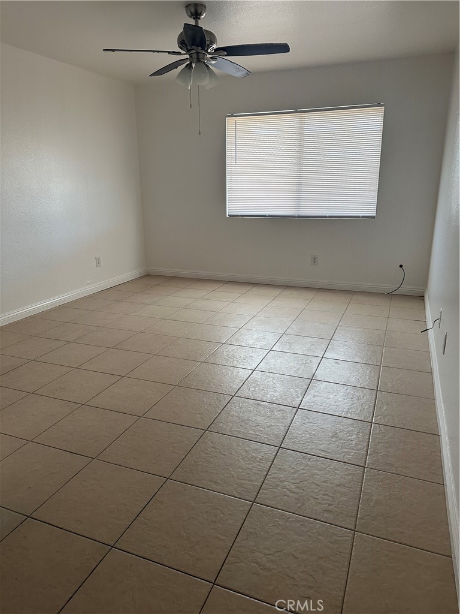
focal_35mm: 24
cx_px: 230
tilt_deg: -14.6
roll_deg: +0.9
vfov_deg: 71.6
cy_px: 307
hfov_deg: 56.8
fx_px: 425
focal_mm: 6.86
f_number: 1.78
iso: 200
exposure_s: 1/120
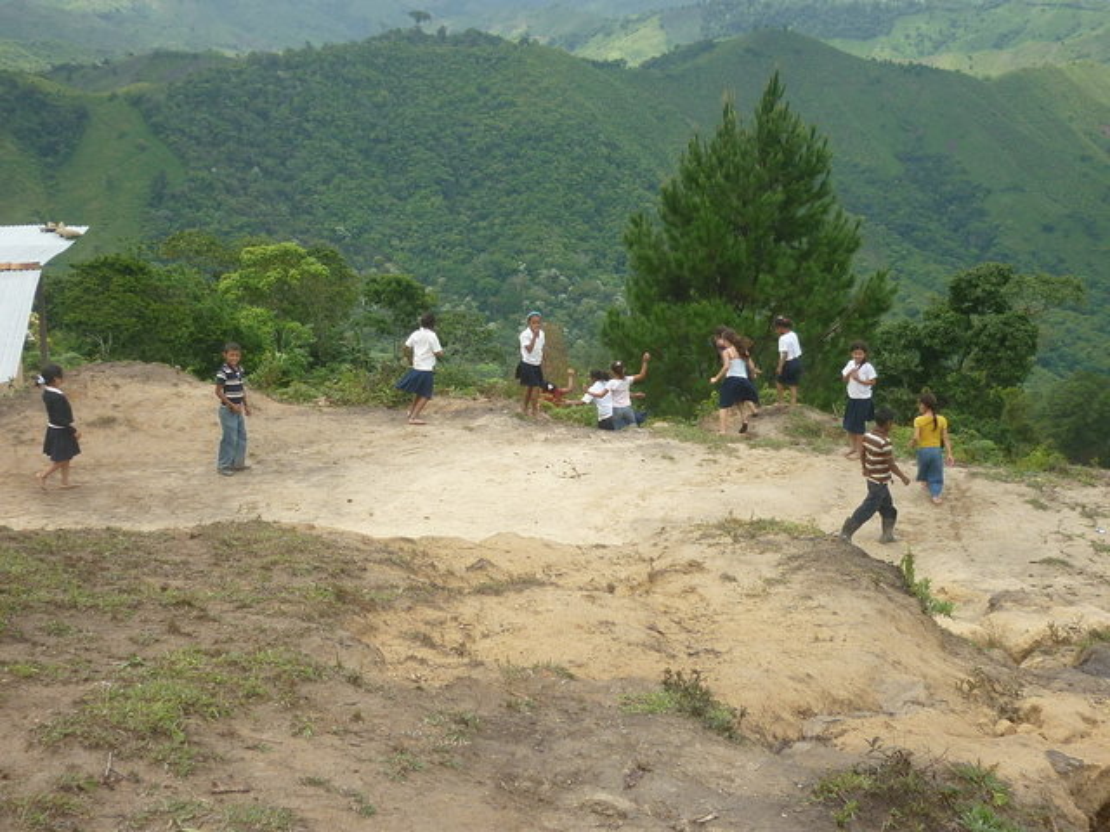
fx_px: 1635
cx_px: 555
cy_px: 416
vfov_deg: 28.6
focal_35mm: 51
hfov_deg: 37.5
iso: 100
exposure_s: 1/1000
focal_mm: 5.9
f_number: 2.9
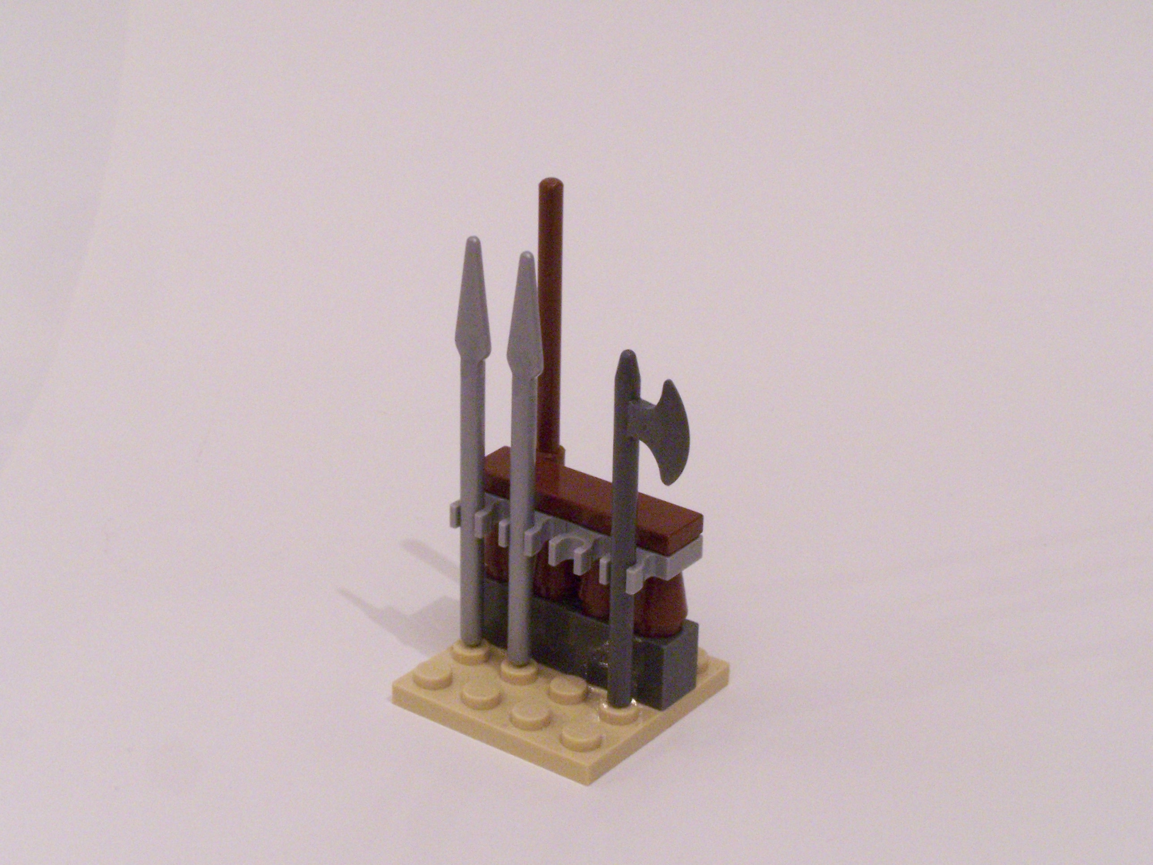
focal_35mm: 82
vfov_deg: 18.0
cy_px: 432
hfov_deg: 23.8
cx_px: 576
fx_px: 2731
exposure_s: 1/4
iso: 400
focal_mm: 13.7
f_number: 8
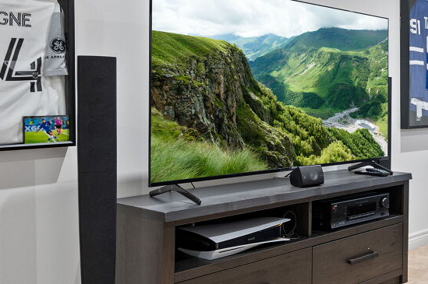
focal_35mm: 49
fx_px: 582
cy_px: 115
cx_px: 457
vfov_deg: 27.4
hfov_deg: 35.3
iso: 800
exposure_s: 1/15
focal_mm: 14
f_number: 6.3
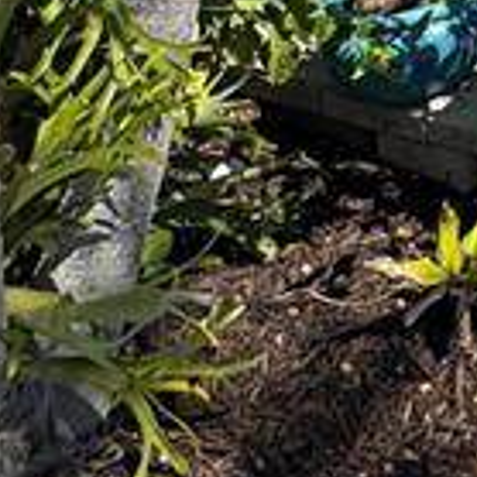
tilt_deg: -1.7
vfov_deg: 14.3
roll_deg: +0.9
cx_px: 1023
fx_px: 1419
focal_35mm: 91
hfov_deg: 14.7
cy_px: -597
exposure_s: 1/2146
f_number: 2.2
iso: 40
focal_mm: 2.22
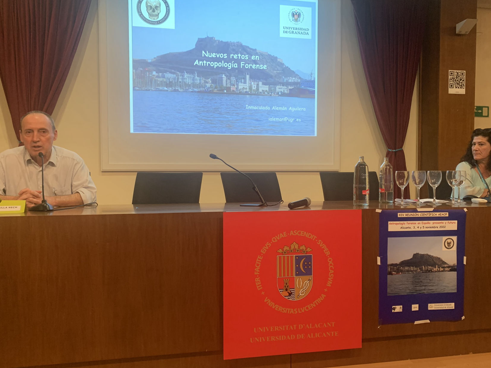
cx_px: 264
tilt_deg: -3.2
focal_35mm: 29
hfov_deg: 61.6
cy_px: 188
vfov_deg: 48.2
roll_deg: +0.1
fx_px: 411
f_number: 1.8
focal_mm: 4.25
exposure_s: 1/50
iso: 125
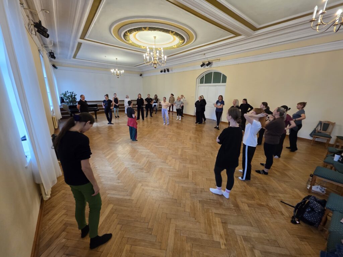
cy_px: 128
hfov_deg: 106.2
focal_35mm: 13
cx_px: 172
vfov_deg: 89.9
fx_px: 129
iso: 160
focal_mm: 2.2
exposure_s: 1/50
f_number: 1.9
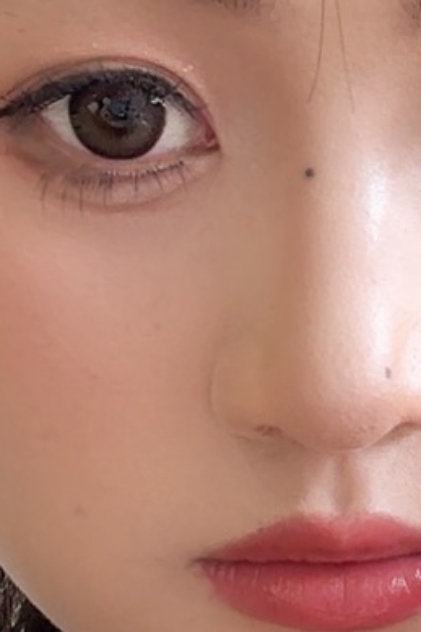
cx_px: 488
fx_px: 2265
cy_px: 562
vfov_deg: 15.7
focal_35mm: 129
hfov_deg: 10.5
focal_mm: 2.69
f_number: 1.9
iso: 125
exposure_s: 1/60
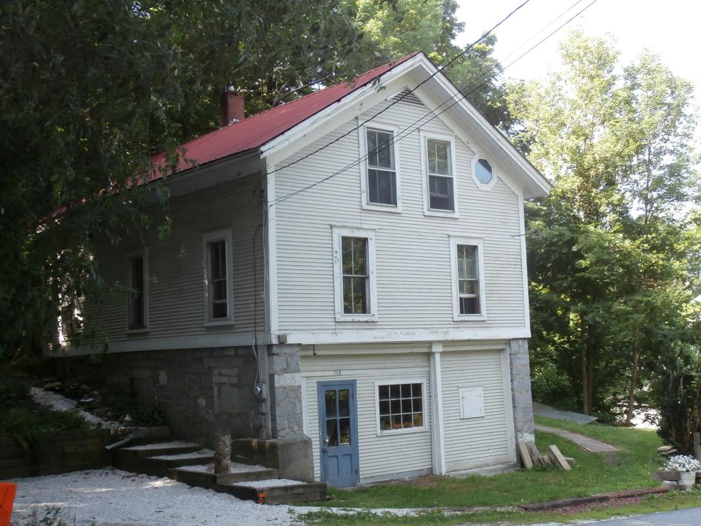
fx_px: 952
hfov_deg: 40.4
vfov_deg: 30.9
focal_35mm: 47
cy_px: 263
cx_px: 350
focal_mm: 8.29
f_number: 4.2
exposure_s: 1/80
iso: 100
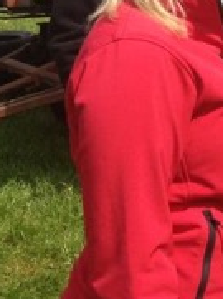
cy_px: -66
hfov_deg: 8.8
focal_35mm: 155
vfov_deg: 12.5
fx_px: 1336
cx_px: 494
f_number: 2.4
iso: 50
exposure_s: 1/1905
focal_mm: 4.28
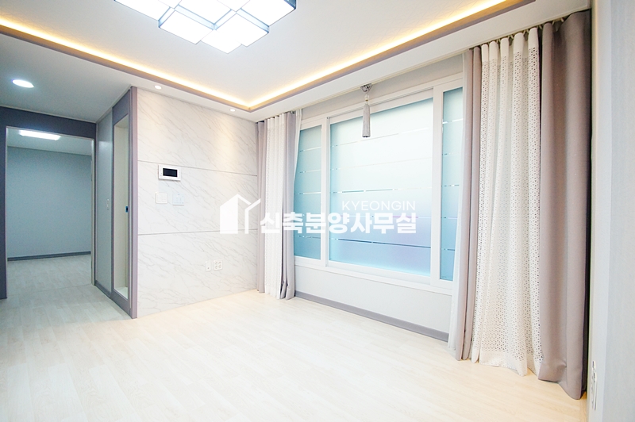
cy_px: 211
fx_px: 264
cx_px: 318
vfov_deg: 77.2
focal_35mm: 15
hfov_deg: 100.4
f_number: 3.5
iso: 800
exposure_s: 1/125
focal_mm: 10
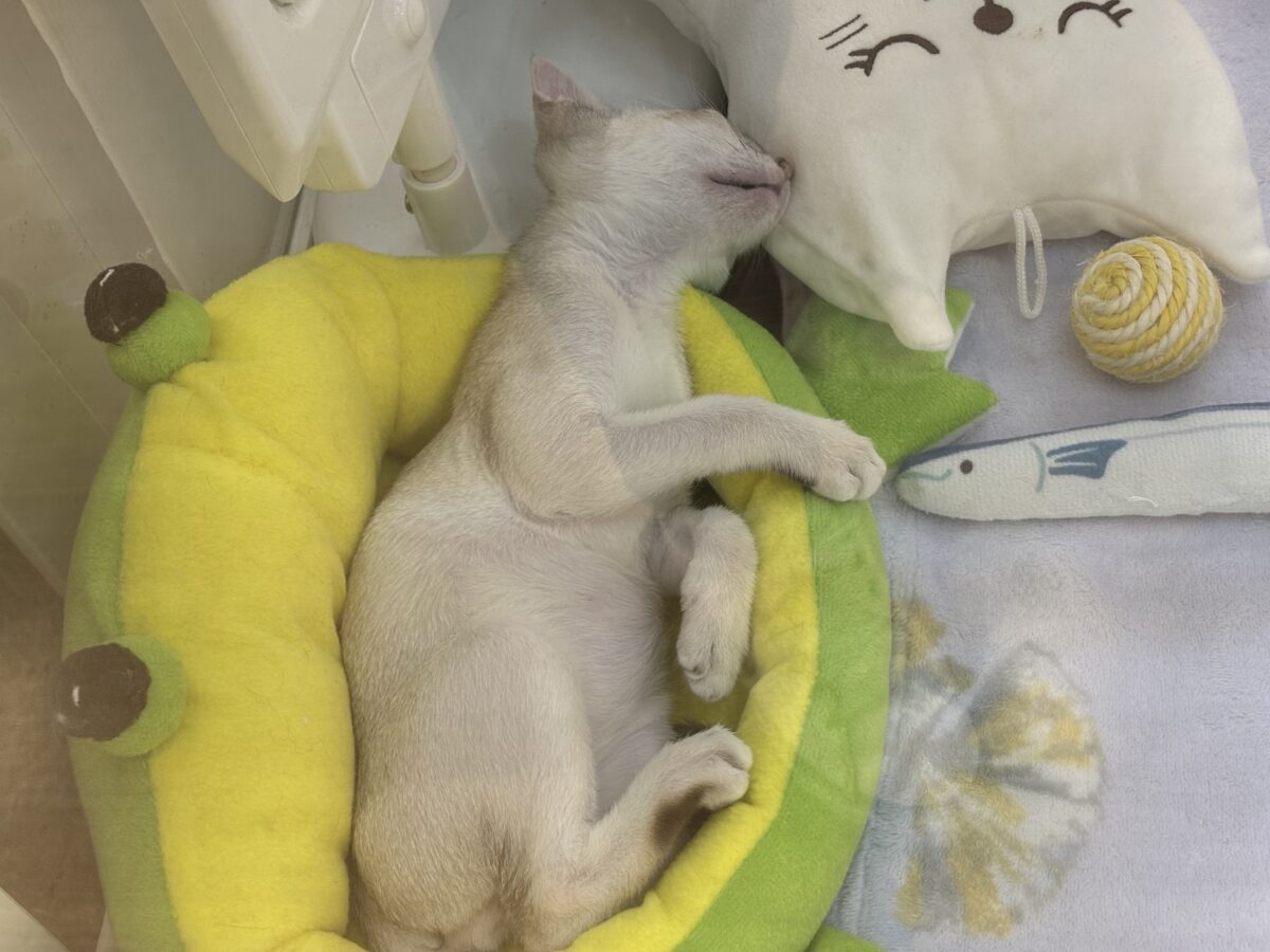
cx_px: 635
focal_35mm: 52
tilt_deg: -52.3
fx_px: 1908
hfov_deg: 36.8
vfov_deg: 28.0
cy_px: 476
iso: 100
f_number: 1.6
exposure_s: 1/50
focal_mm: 5.96
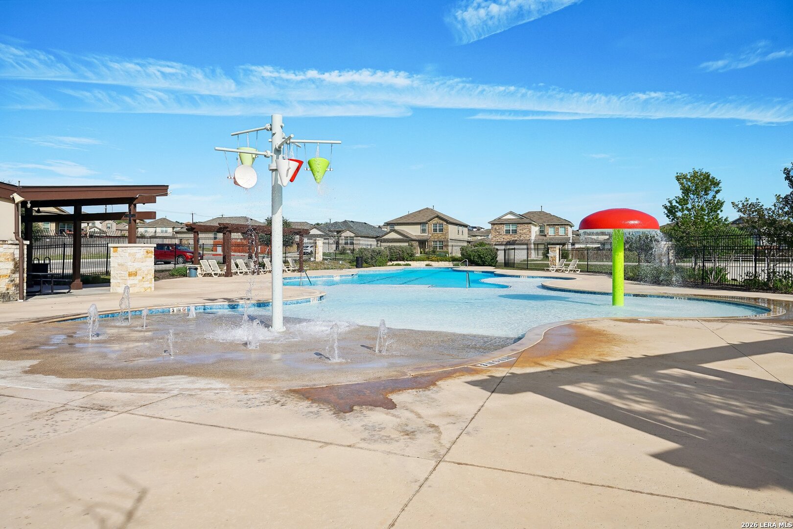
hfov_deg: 76.1
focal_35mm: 23
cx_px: 396
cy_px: 264
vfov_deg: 55.1
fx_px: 507
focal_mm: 23
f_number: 8
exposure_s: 1/1250
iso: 200
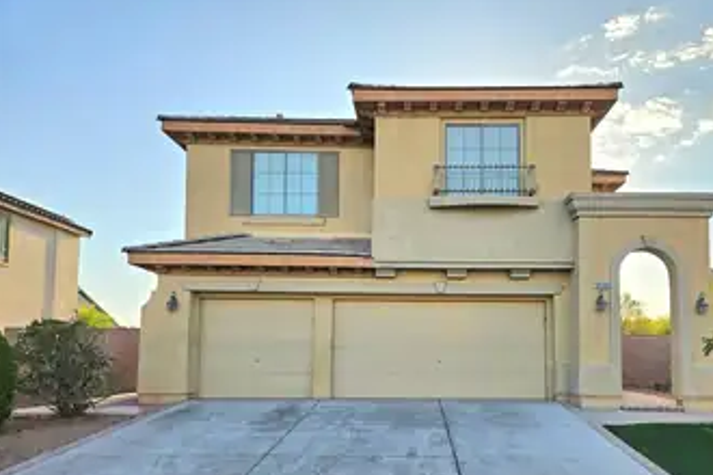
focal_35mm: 29
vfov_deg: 44.5
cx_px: 423
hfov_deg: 63.2
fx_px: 574
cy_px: 304
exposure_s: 1/1250
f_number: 1.8
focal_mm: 5.4
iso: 25
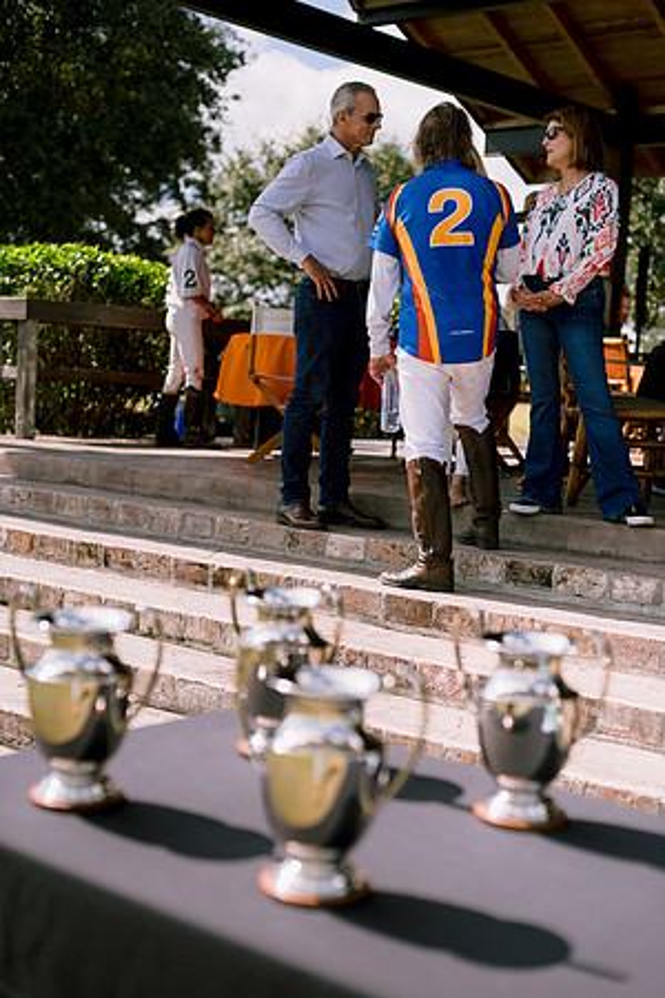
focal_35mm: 50
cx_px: 332
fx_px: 1385
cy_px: 499
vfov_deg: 39.6
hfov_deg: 27.0
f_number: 2.8
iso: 200
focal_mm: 50
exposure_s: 1/8000
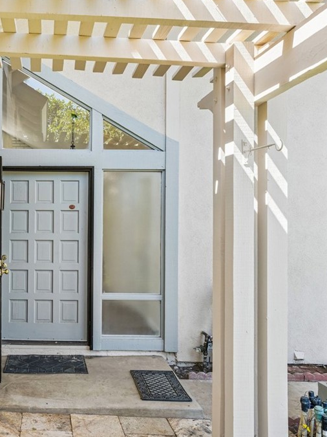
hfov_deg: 38.5
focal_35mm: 35
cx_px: 47
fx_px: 441
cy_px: 218
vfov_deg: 52.6
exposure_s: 1/30
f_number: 9
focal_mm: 24
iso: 100
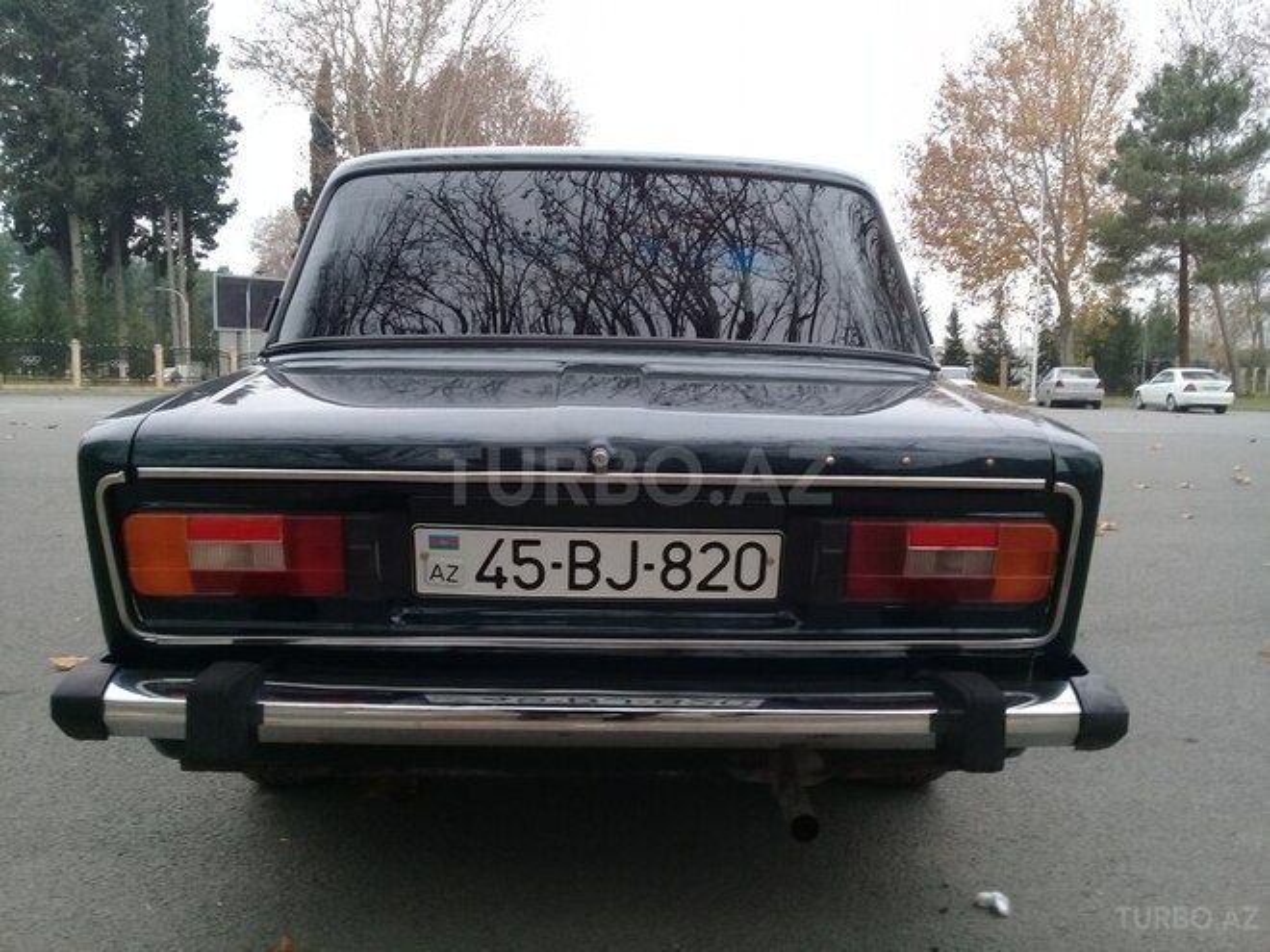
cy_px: 476
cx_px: 635
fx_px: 1137
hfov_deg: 58.4
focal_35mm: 31
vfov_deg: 45.4
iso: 50
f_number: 2.2
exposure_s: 1/33
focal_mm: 3.3
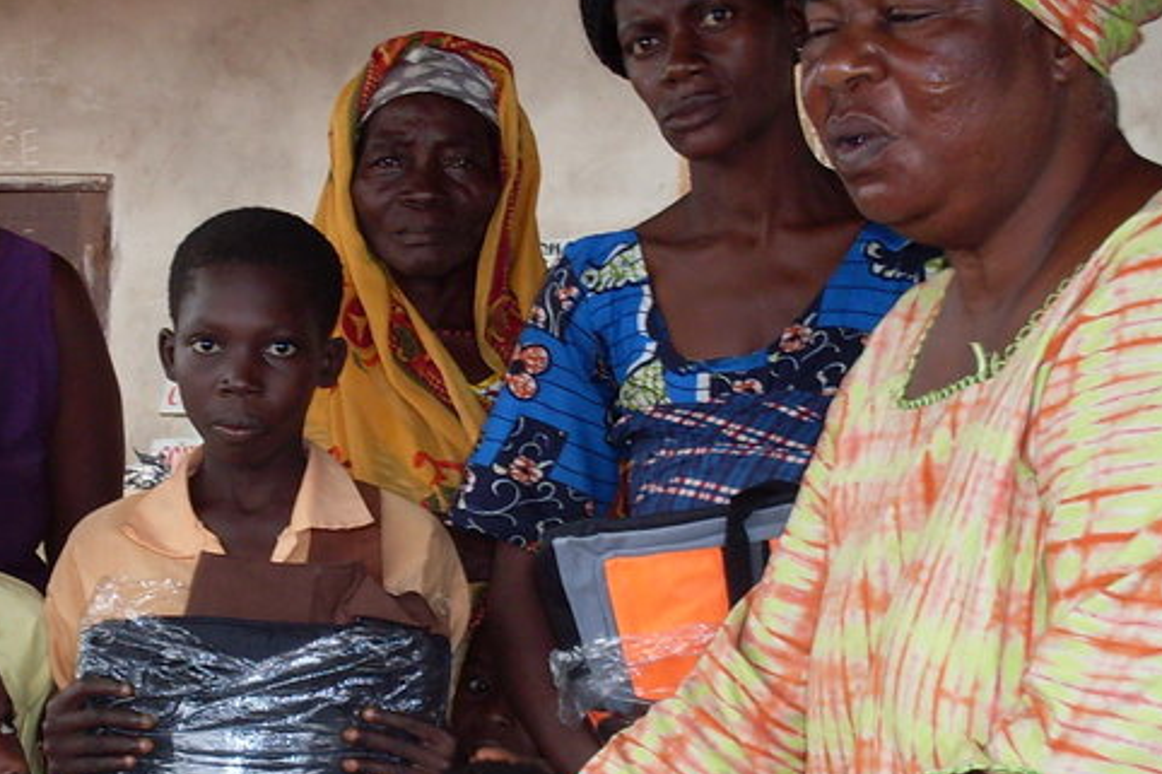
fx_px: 2710
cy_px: 559
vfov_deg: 16.2
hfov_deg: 24.1
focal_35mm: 84
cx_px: 405
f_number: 2.8
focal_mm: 6.3
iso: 80
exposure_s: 1/90
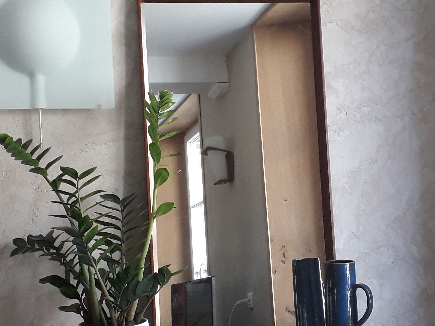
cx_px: 221
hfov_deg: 51.4
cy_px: 180
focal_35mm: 36
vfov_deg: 39.6
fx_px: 452
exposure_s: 1/50
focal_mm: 3.6
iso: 125
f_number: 1.9
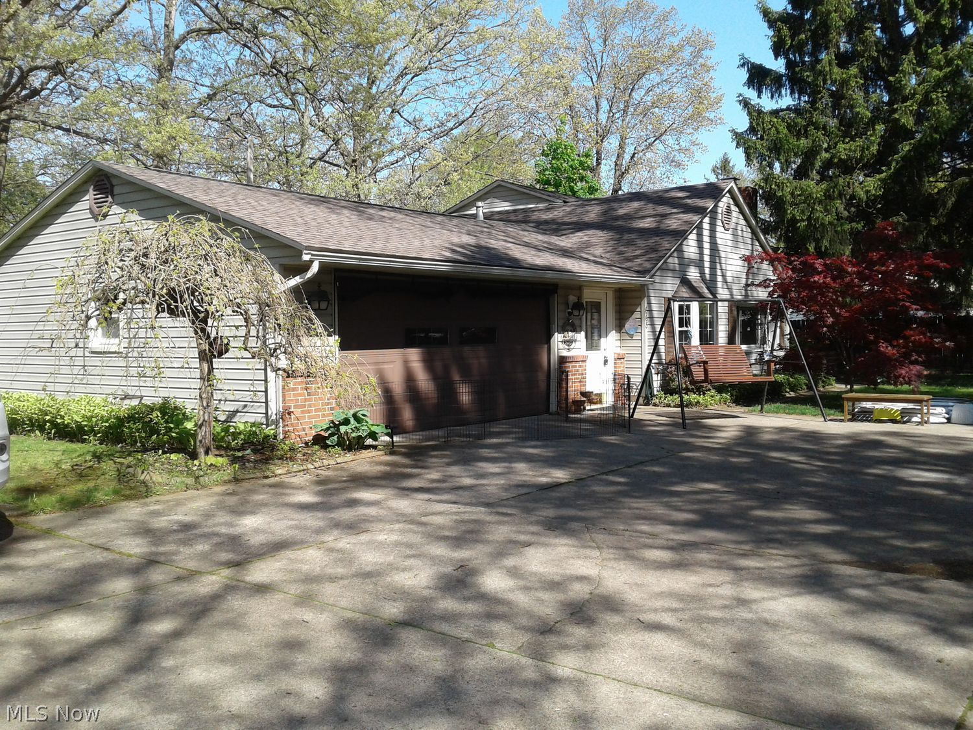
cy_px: 365
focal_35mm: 33
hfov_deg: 55.4
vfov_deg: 42.9
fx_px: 928
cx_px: 486
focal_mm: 3.3
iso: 50
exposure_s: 1/796
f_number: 2.2
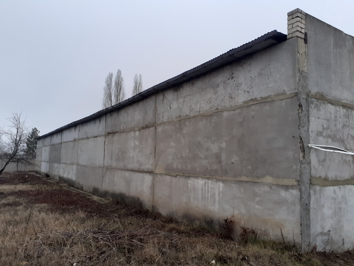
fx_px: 276
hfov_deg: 65.3
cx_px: 177
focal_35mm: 27
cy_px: 133
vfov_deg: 51.4
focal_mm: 3.6
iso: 80
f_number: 1.9
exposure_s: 1/50
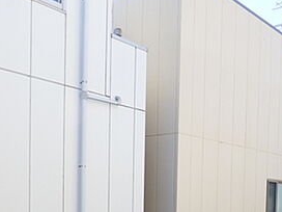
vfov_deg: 28.5
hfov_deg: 38.7
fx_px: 383
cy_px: 223
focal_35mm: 47
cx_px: 230
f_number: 2.8
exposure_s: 1/500
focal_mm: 3.58
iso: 100
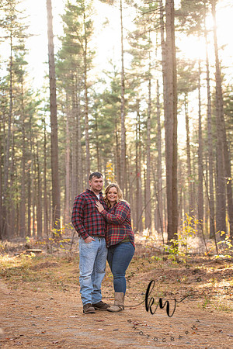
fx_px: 680
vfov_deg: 28.8
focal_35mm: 70
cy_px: 174
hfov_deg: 19.5
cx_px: 116
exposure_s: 1/200
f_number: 3.2
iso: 500
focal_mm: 70
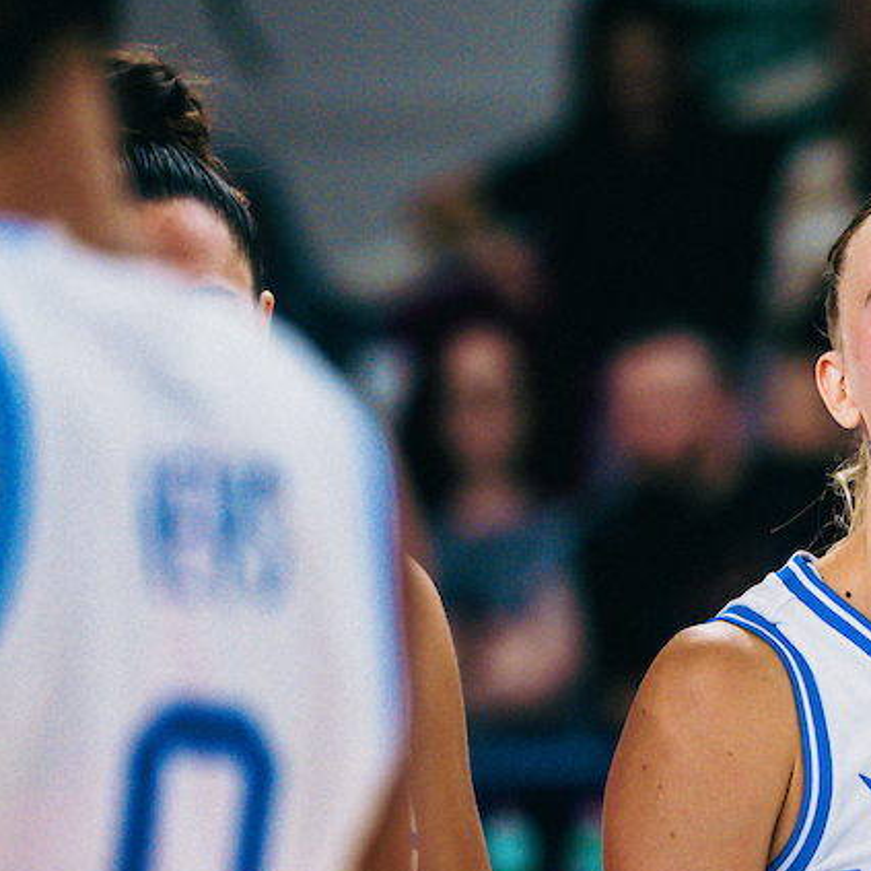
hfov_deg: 3.6
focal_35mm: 482
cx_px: 772
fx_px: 13721
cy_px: 770
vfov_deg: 3.6
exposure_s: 1/2000
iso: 2000
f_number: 2.8
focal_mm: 200
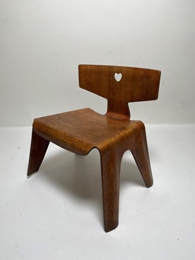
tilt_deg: -25.3
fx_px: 195
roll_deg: +1.7
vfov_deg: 67.3
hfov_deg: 53.1
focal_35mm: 26
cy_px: 130
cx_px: 98
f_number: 1.8
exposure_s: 1/127
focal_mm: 4.25
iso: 32
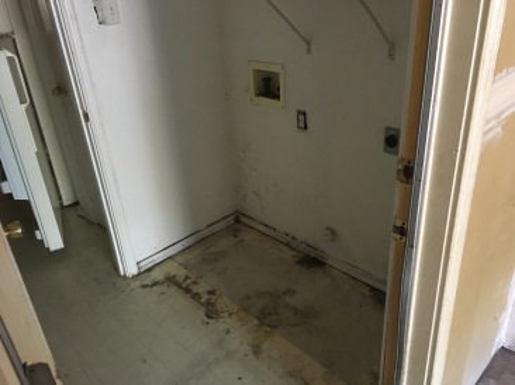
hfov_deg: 61.7
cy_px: 192
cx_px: 258
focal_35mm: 29
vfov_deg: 48.2
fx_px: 431
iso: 200
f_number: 2.2
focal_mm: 4.15
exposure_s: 1/30
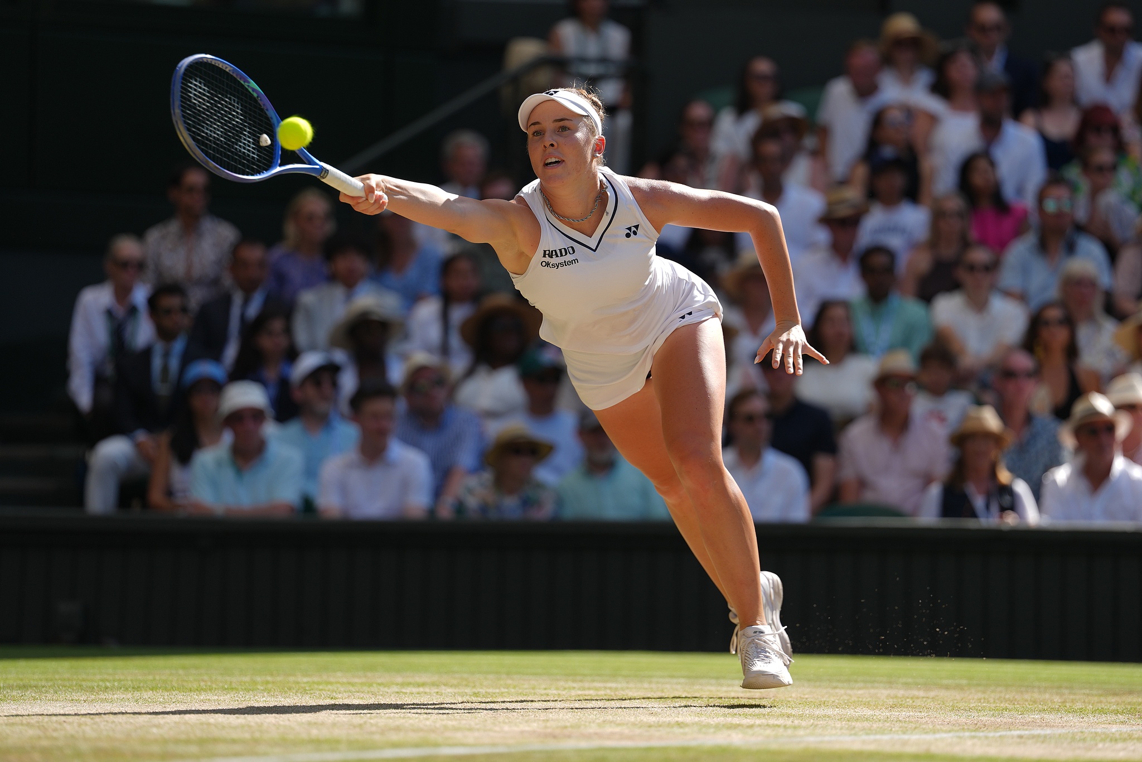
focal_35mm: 150
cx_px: 571
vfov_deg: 9.2
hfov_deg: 13.7
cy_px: 381
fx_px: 4759
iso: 80
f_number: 2
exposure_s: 1/2000
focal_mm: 150
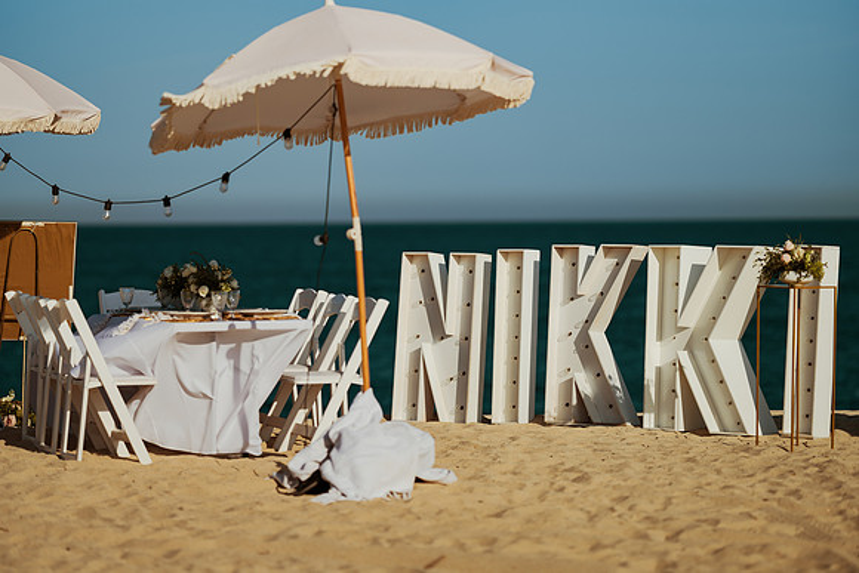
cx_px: 430
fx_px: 3222
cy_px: 286
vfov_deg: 10.2
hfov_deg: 15.2
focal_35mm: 135
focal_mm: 135
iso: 50
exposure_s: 1/8000
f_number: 2
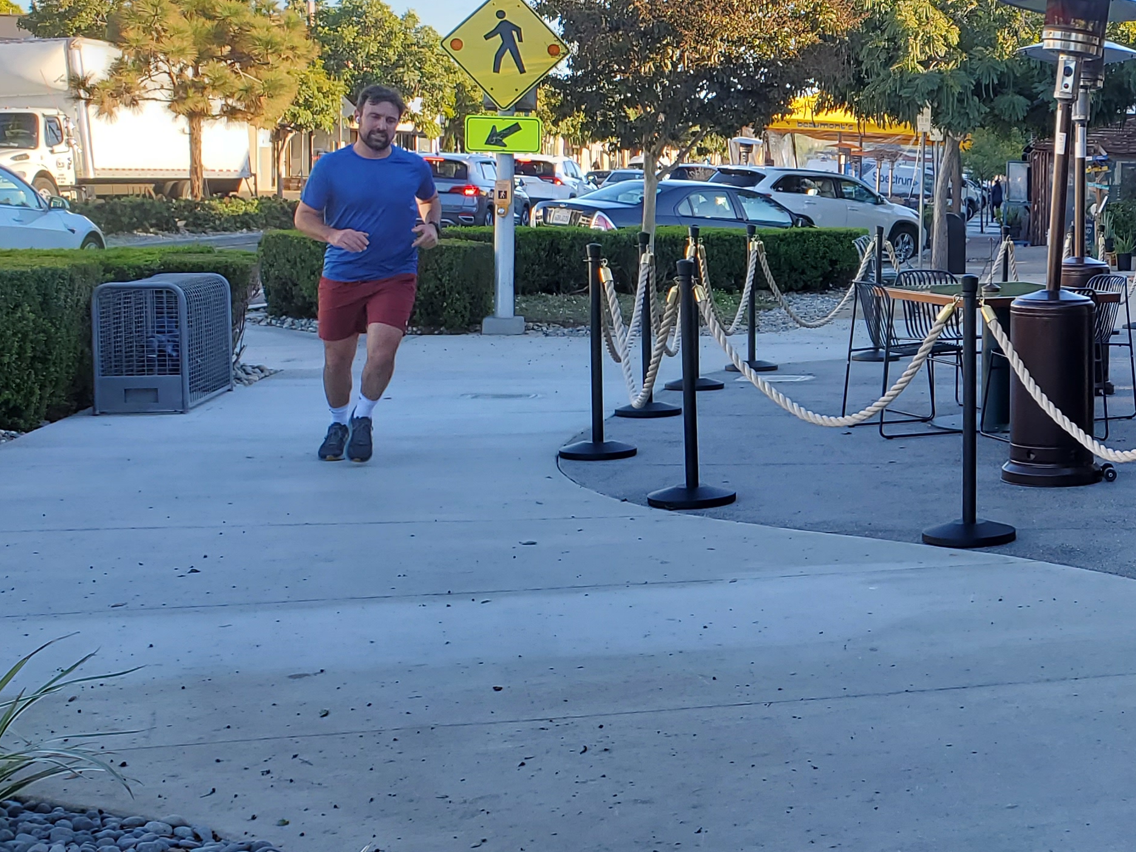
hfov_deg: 31.4
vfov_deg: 26.0
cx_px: 1172
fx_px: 1838
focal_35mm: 56
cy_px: 322
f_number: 2.4
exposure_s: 1/267
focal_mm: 4.3
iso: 50
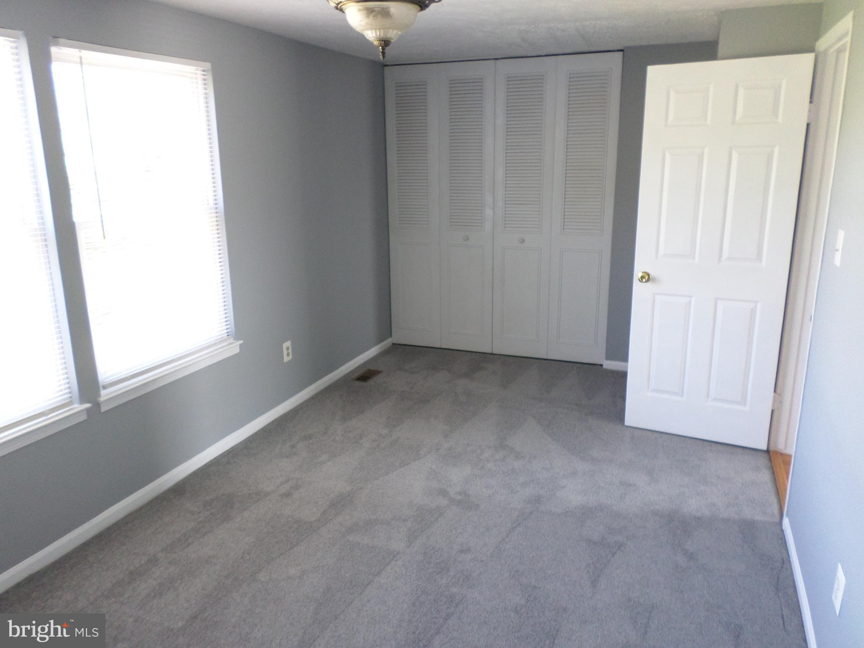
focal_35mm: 25
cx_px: 432
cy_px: 324
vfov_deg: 54.9
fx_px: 624
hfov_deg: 69.4
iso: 160
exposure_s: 1/30
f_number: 2.5
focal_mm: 4.5
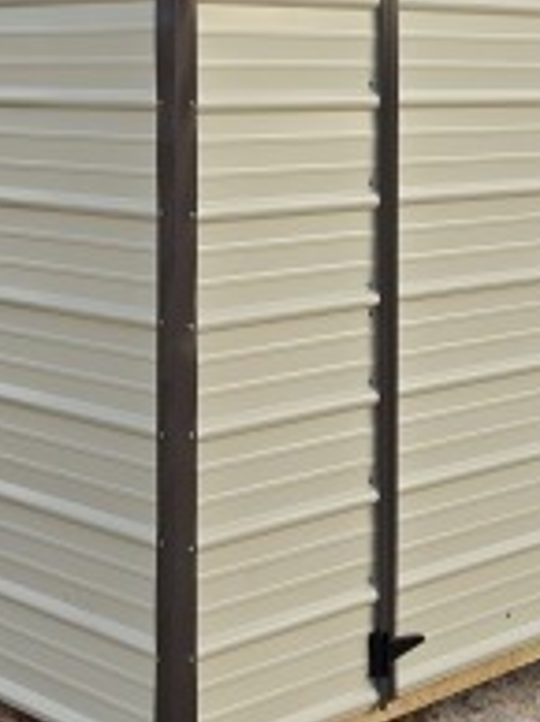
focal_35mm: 76
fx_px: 1584
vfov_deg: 25.4
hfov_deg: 19.3
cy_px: 186
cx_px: 358
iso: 10
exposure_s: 1/194
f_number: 1.4
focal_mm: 6.5
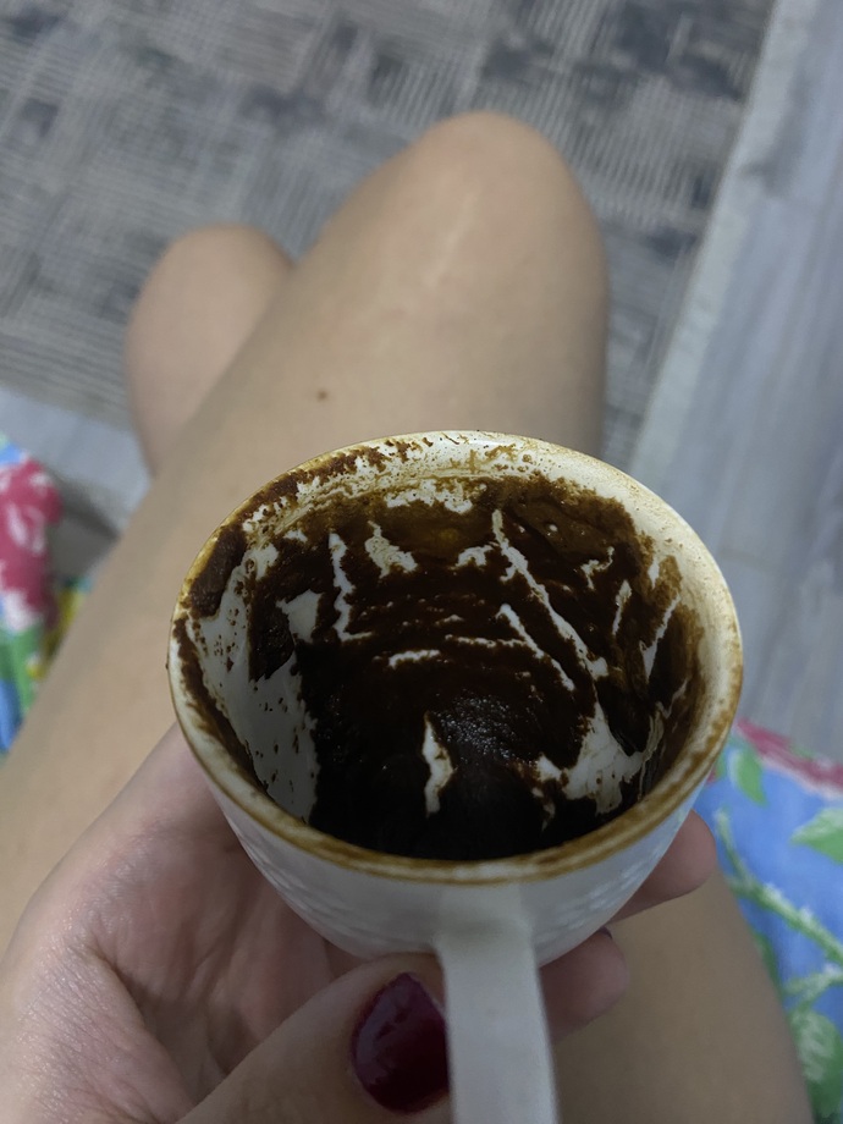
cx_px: 422
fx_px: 812
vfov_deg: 69.4
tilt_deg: -78.2
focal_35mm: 25
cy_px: 562
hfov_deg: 54.9
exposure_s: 1/51
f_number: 1.8
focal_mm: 4.25
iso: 320
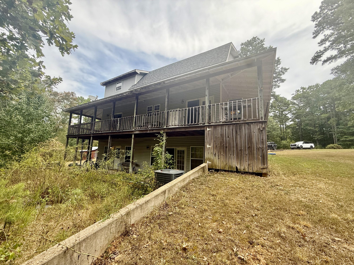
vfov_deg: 85.7
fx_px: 143
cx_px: 177
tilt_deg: +9.3
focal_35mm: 14
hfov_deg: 102.1
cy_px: 132
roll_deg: -1.8
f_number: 2.2
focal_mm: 2.22
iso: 64
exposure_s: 1/326
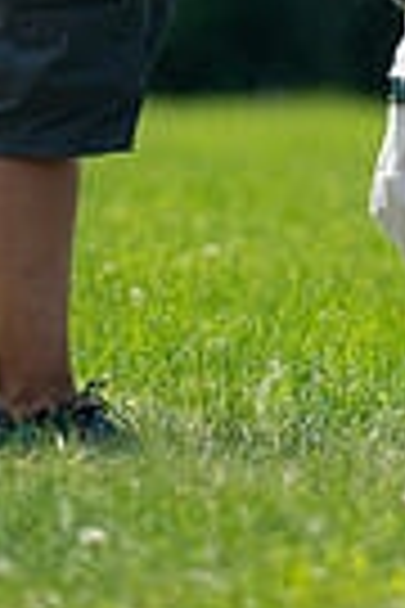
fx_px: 24636
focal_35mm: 1460
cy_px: -329
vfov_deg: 1.4
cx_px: 346
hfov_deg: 0.9
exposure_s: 1/4000
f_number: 6.3
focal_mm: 437
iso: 1250
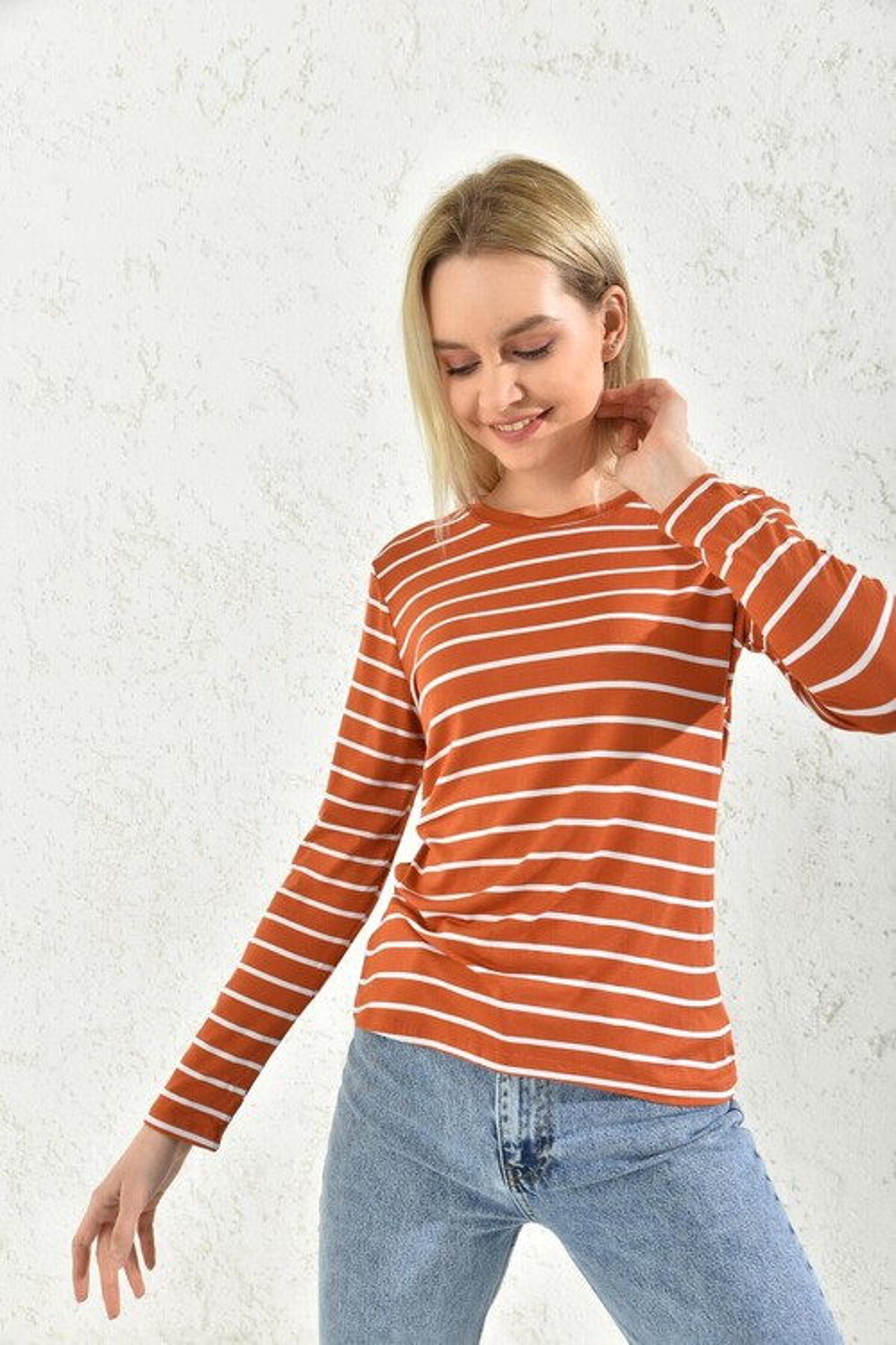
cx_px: 448
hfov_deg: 37.9
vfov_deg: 54.4
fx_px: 1307
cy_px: 672
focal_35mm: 35
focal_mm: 35
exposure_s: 1/160
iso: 100
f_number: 7.1
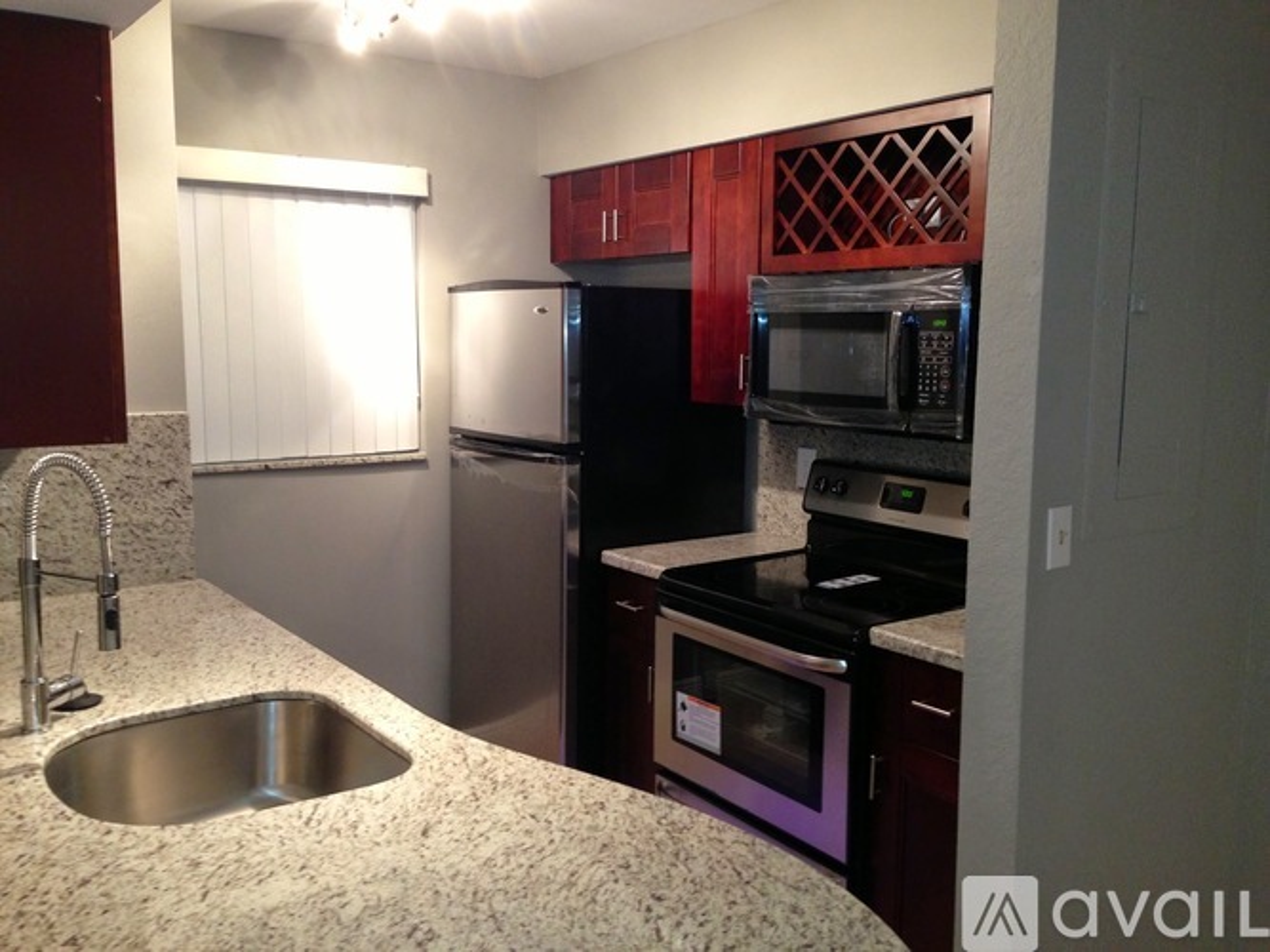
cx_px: 635
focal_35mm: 33
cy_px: 476
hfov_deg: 55.4
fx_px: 1210
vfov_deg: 42.9
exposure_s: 1/20
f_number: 2.4
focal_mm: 4.13
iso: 160
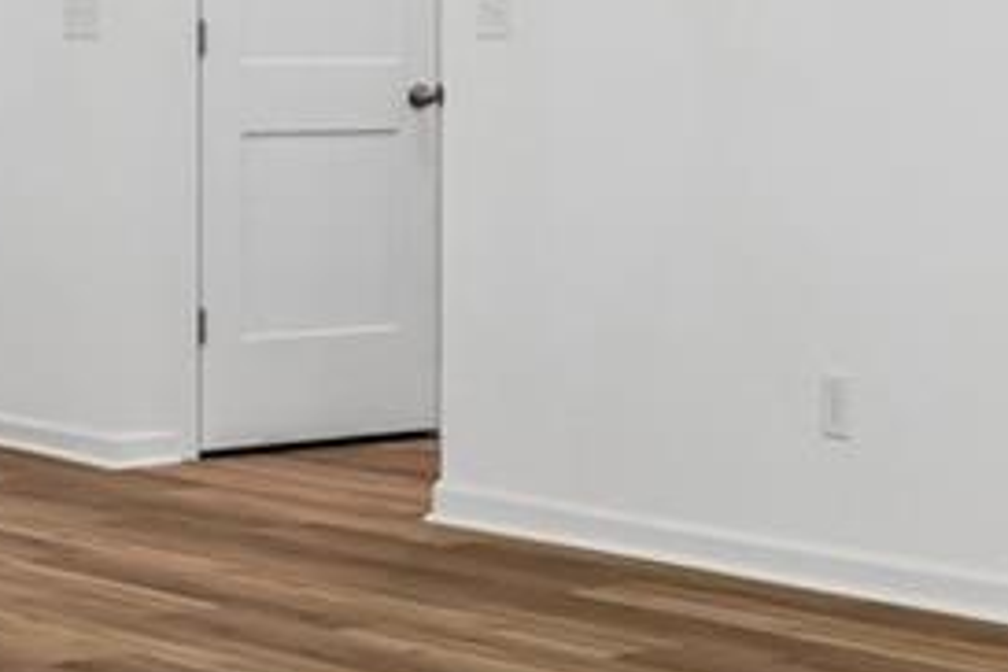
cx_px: 1244
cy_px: -2
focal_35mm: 122
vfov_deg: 11.2
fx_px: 3402
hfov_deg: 16.1
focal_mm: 16.2
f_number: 13
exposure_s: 1/6
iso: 200
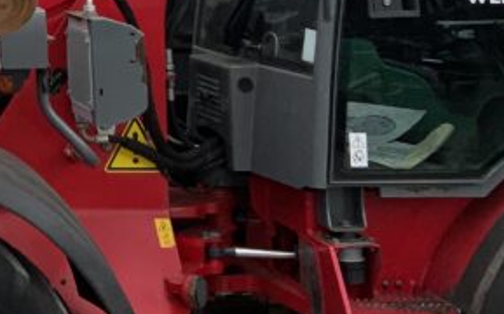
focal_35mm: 109
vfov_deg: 11.1
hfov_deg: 17.7
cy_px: -276
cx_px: -176
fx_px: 1496
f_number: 1.8
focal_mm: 3
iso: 16
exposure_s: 1/1342
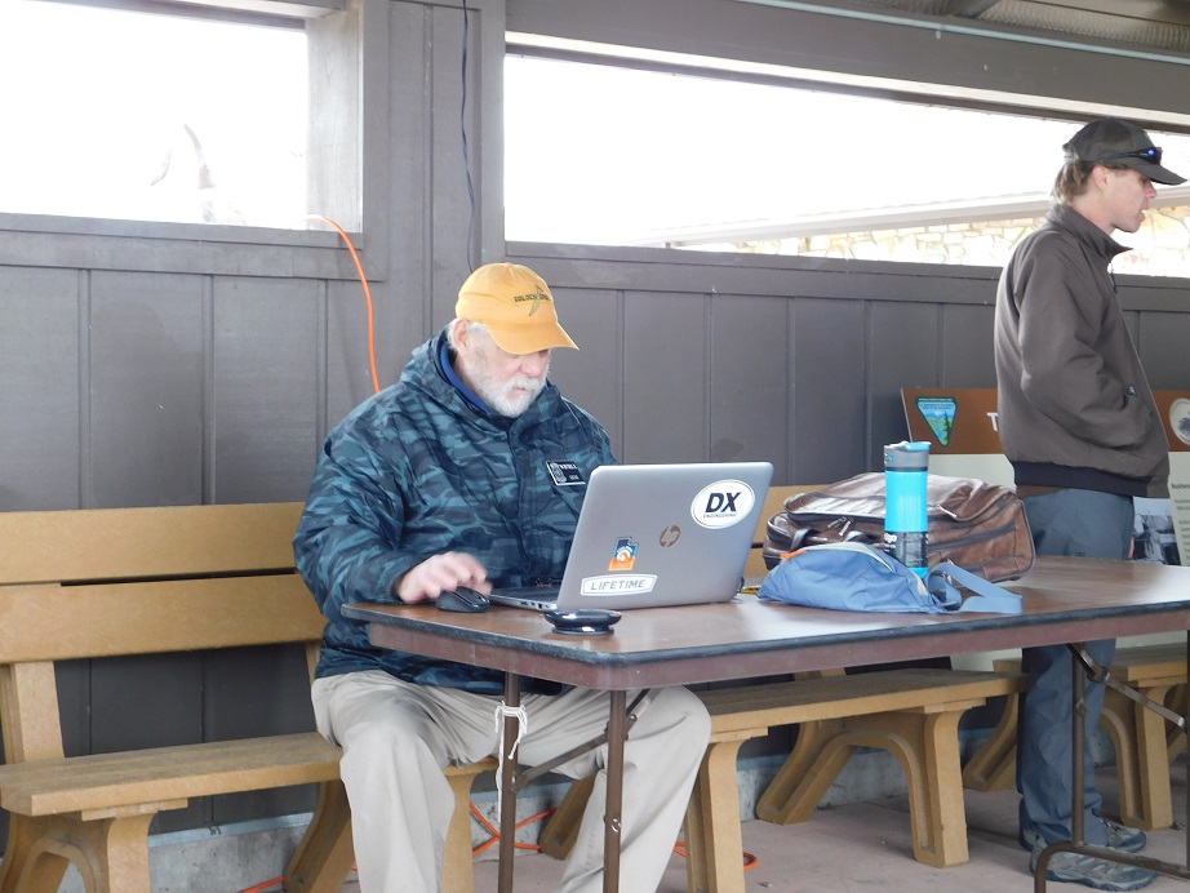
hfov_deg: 32.7
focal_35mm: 59
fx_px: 2029
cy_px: 446
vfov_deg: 24.8
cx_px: 595
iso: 125
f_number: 4
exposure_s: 1/40
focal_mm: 10.4
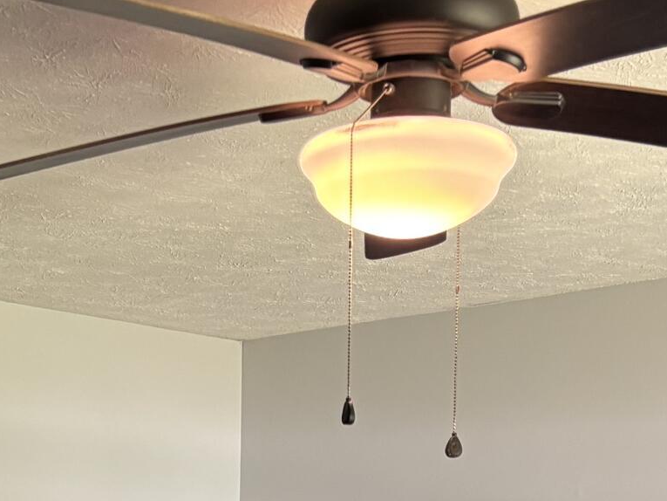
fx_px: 1966
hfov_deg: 19.1
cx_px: 160
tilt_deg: -9.3
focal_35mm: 102
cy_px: 967
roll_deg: +0.1
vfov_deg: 12.8
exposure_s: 1/59
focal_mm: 5.96
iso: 160
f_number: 1.6
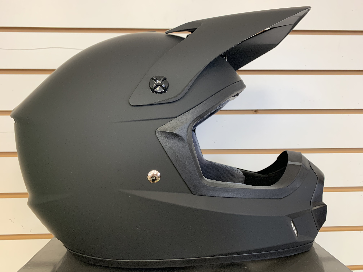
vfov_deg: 53.1
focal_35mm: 26
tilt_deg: -0.5
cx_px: 182
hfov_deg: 67.3
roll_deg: +0.2
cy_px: 136
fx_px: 273
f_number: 1.8
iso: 200
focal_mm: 4.25
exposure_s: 1/60
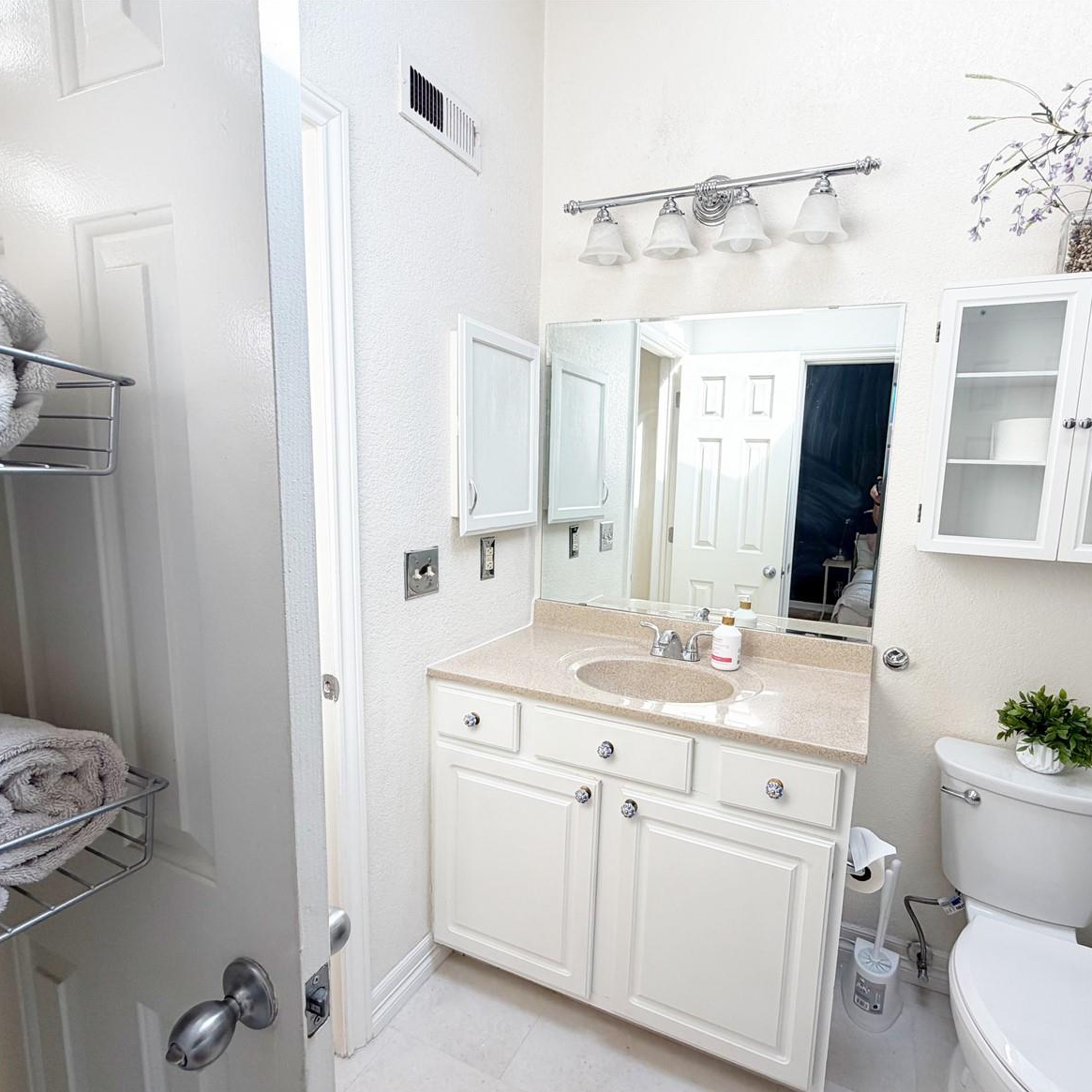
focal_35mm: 17
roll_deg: -1.9
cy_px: 559
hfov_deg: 83.3
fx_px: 607
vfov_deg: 84.0
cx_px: 633
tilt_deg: -8.0
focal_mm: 2.22
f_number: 2.2
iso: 40
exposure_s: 1/162
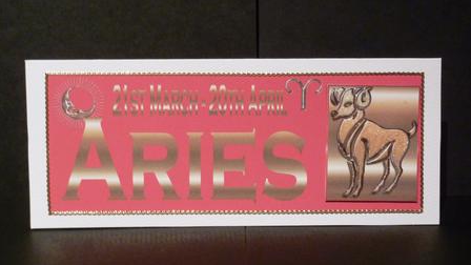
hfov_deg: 30.6
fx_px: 862
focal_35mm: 69
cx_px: 236
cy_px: 160
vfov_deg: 17.5
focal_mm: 10.3
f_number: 4
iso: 400
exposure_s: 1/10
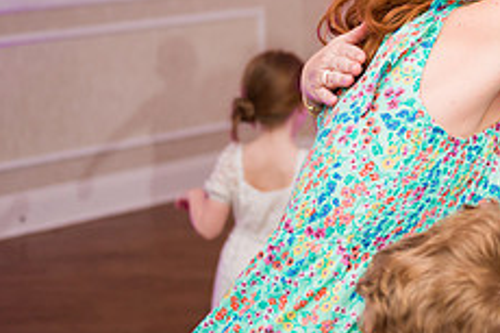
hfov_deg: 18.4
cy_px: -4
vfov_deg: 12.7
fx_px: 1471
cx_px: 589
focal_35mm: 106
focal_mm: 42
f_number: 3.2
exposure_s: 1/200
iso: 1250
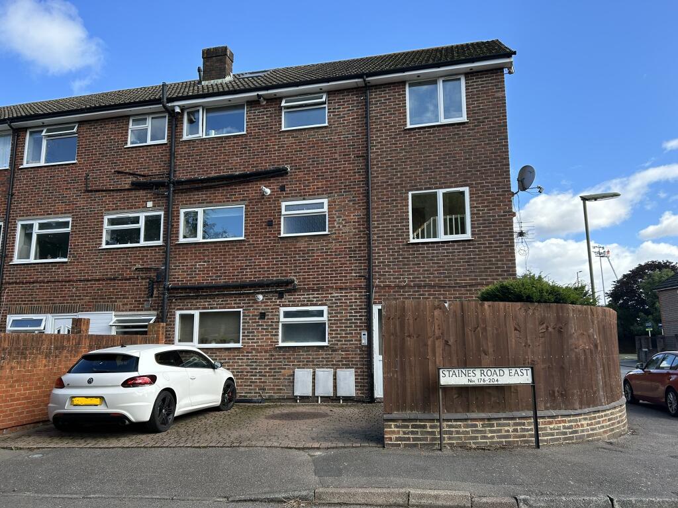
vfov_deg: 53.1
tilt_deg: +10.5
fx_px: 509
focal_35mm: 26
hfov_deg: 67.3
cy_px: 254
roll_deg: +0.7
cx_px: 339
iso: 50
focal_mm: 5.7
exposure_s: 1/2353
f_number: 1.5
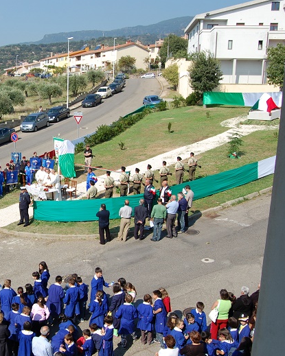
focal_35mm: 39
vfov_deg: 46.8
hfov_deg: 35.9
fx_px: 411
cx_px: 29
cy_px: 180
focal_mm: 18
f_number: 9
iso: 200
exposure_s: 1/320
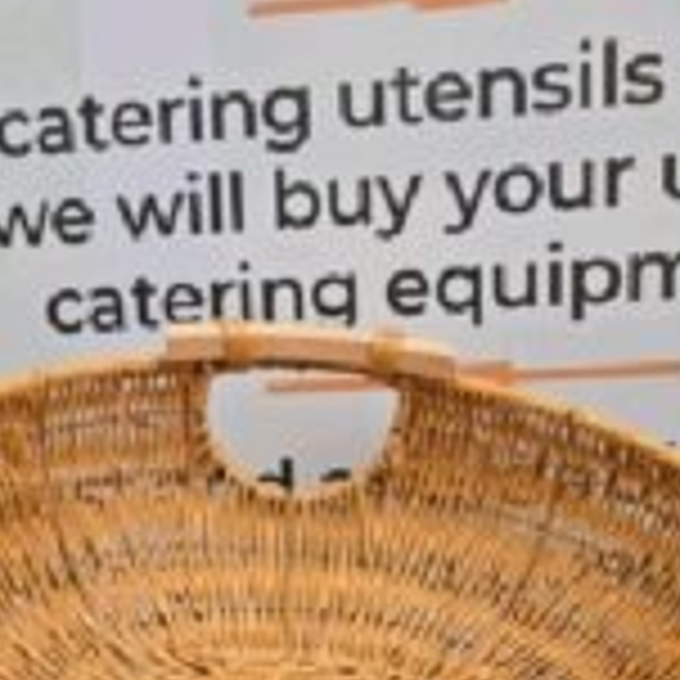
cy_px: 644
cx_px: 306
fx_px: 1200
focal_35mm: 54
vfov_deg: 29.9
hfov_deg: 31.6
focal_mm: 6.3
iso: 12
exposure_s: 1/182
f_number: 1.7
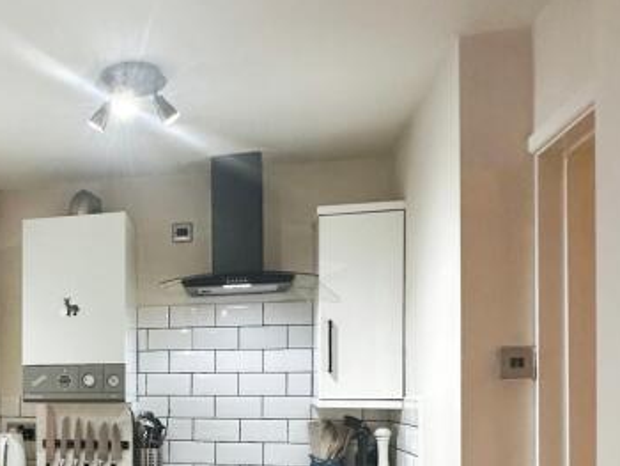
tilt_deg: +1.6
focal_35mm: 41
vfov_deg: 34.3
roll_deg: +0.2
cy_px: 361
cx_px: 7
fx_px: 735
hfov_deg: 40.4
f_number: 2.2
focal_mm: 2.22
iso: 160
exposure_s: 1/50
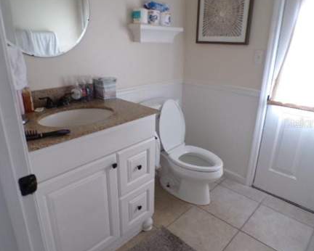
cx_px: 162
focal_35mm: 26
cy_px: 123
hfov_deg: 66.0
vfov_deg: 55.0
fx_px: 242
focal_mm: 4.3
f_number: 3
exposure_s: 1/34
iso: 150
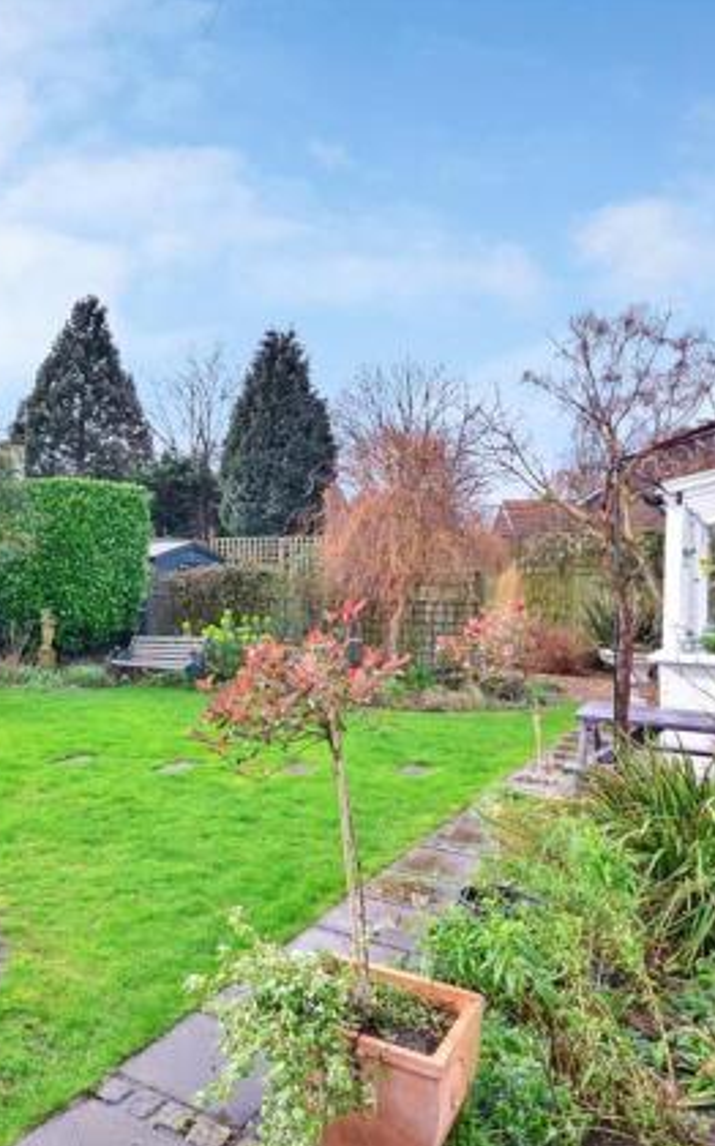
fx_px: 855
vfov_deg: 67.6
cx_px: 109
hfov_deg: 42.6
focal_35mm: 27
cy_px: 581
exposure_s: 1/200
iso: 640
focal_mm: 11.5
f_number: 10
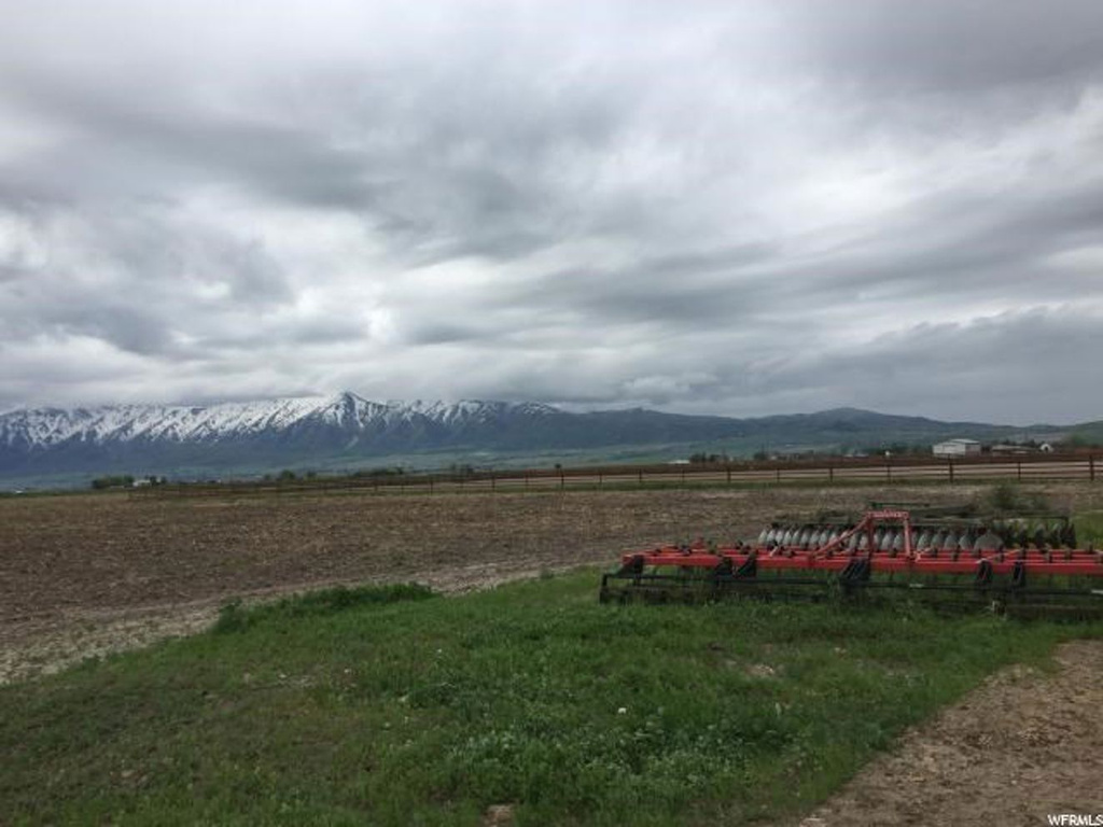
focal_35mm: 29
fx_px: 924
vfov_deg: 48.2
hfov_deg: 61.7
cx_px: 552
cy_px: 414
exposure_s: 1/2475
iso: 32
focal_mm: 4.15
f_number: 2.2
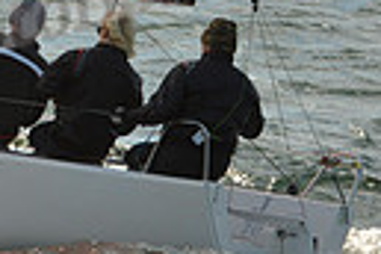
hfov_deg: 6.4
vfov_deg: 4.3
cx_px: -266
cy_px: -108
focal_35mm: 315
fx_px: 3333
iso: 400
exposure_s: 1/1000
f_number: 13
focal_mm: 70
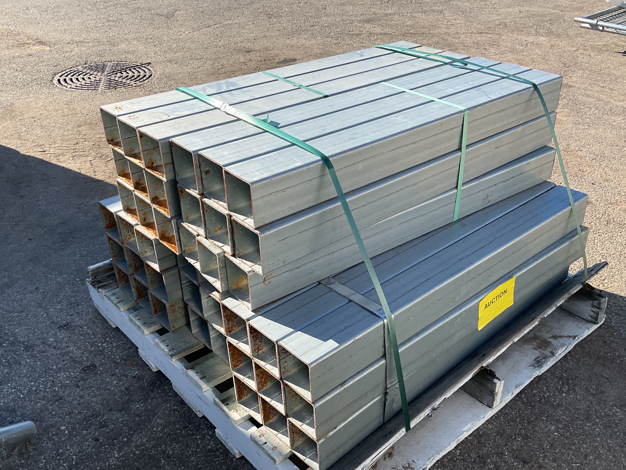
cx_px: 357
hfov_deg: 52.5
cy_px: 256
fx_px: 633
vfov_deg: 40.7
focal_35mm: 35
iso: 16
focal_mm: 3
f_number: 1.8
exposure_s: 1/944
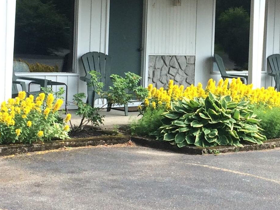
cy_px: 97
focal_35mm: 94
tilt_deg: -3.4
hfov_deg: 20.6
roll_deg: -0.7
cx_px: 223
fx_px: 760
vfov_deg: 15.7
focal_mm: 4.15
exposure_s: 1/562
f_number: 2.2
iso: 32
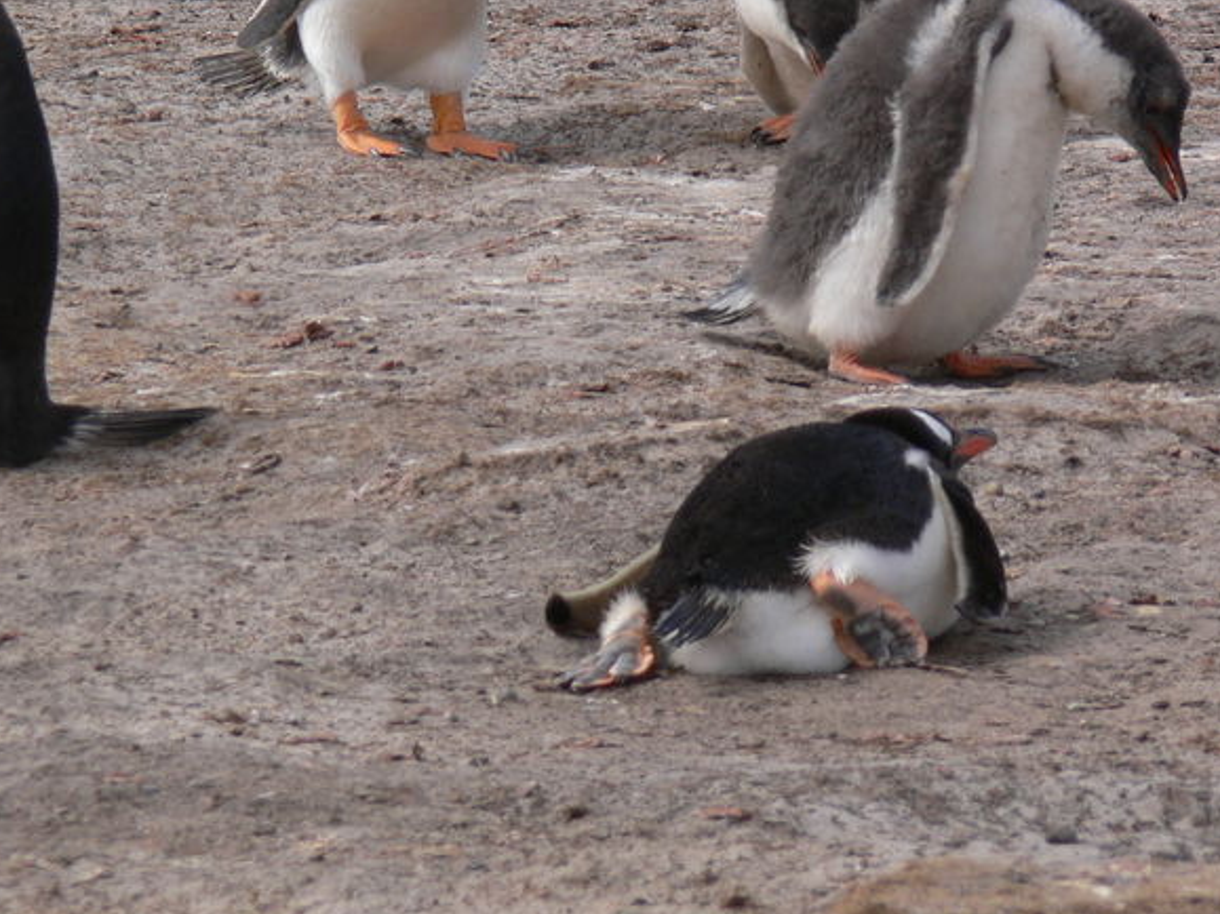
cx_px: 438
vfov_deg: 2.5
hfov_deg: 3.3
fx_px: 20930
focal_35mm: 594
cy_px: 291
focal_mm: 71.4
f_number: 5.6
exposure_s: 1/320
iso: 80
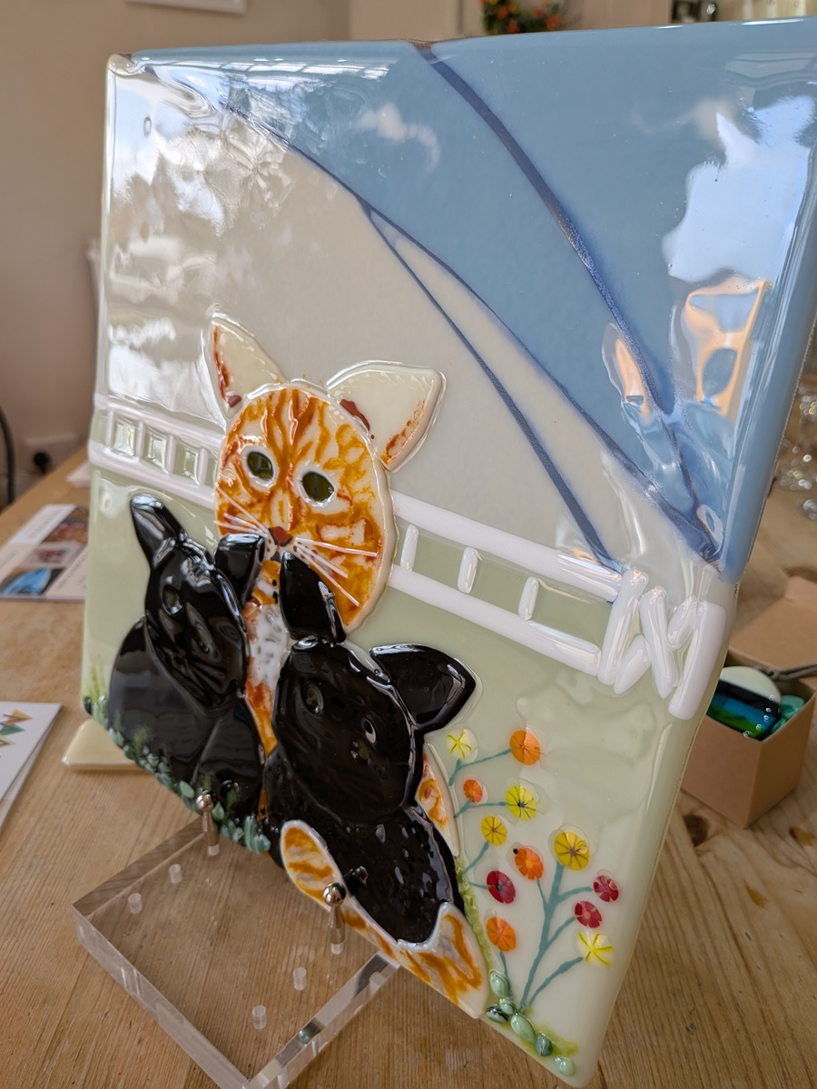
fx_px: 755
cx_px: 408
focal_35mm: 24
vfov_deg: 71.6
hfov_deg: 56.8
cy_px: 544
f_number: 1.7
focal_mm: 4.53
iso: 35
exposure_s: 1/100
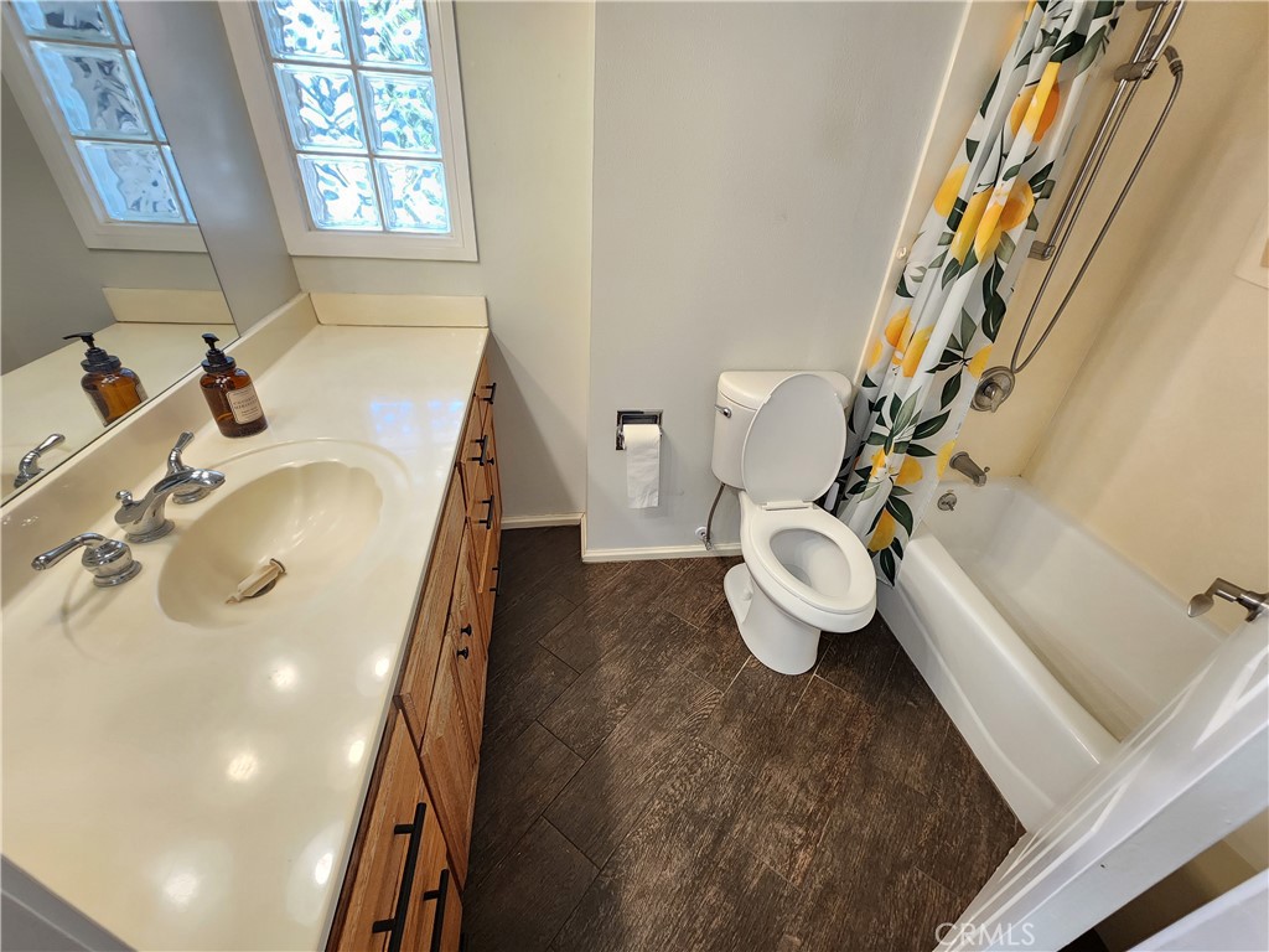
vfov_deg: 89.9
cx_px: 634
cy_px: 476
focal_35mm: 13
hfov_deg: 106.2
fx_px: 477
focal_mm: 2.2
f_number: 2.2
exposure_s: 1/60
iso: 320
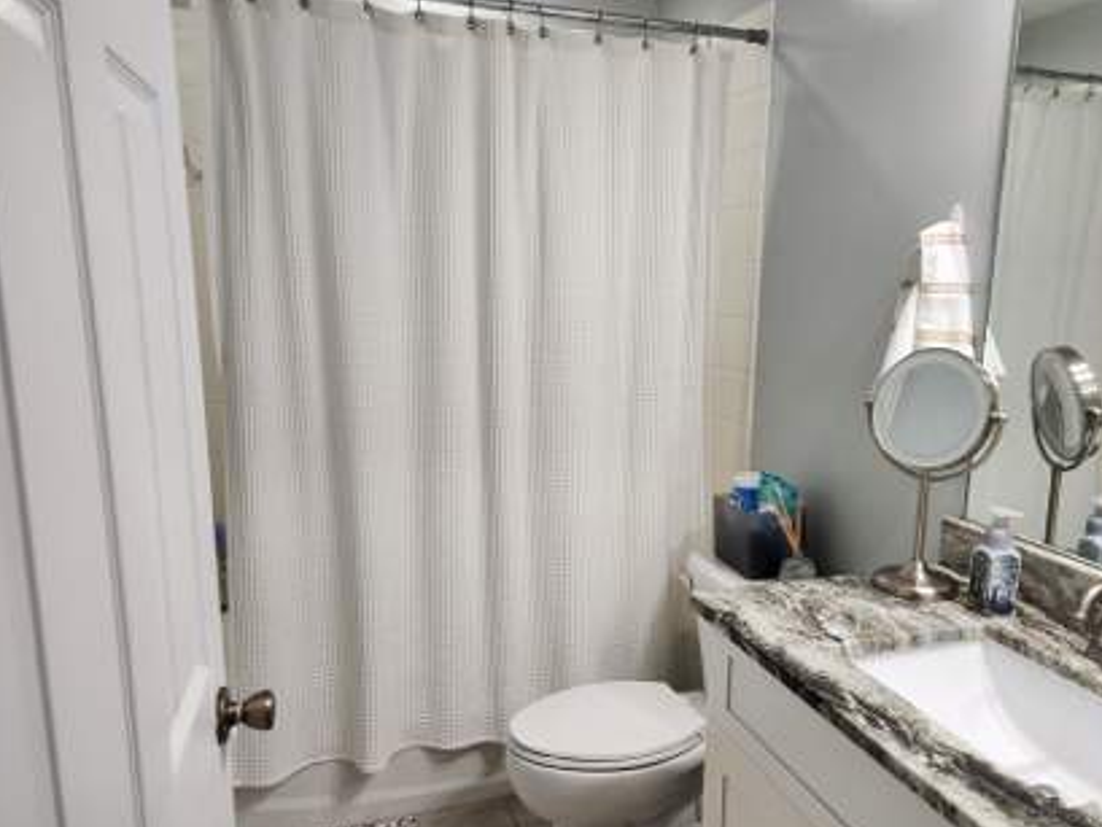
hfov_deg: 65.1
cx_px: 614
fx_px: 860
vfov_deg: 51.3
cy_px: 439
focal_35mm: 27
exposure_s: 1/120
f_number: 1.8
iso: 200
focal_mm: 5.4
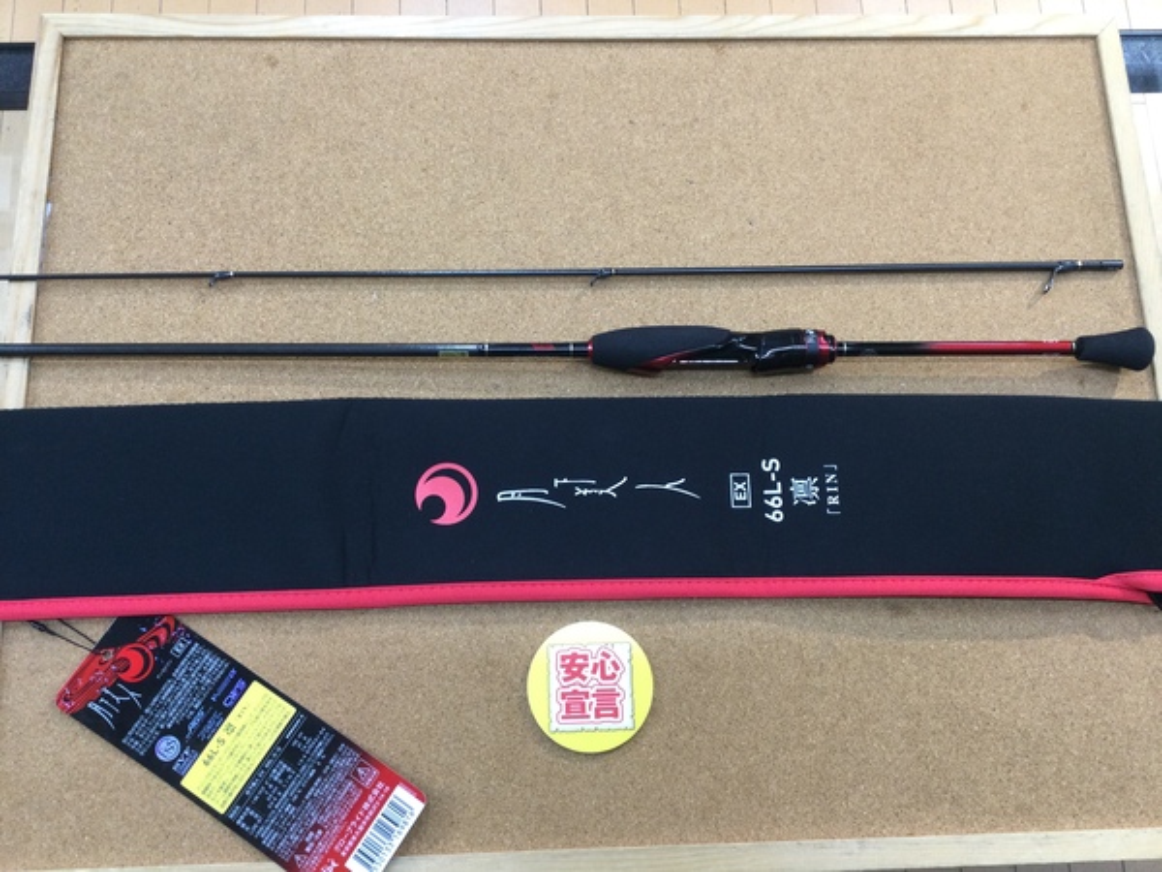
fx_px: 1041
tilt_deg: -76.0
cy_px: 436
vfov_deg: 45.4
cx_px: 581
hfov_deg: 58.4
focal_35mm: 31
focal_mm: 3.3
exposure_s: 1/30
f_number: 2.4
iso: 64
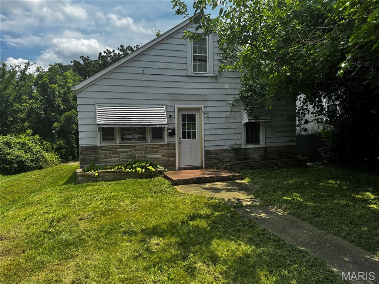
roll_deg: +0.3
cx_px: 190
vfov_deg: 56.8
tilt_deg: -5.1
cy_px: 142
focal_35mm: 24
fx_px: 263
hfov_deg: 71.6
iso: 80
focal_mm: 6.76
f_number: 1.78
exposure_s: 1/2604
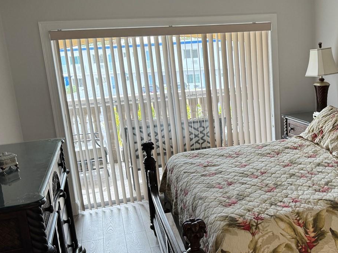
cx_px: 240
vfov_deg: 34.3
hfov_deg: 43.8
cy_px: 142
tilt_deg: -12.0
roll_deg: +2.9
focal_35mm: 42
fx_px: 410
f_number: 1.78
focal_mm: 6.86
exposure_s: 1/120
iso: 100
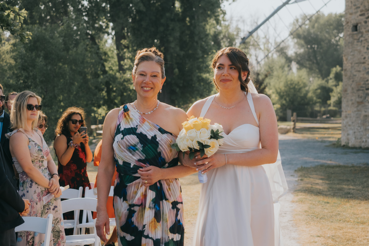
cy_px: 123
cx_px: 184
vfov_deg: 18.7
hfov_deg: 27.8
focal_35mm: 73
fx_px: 746
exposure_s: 1/2500
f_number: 2.8
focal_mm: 35
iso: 200
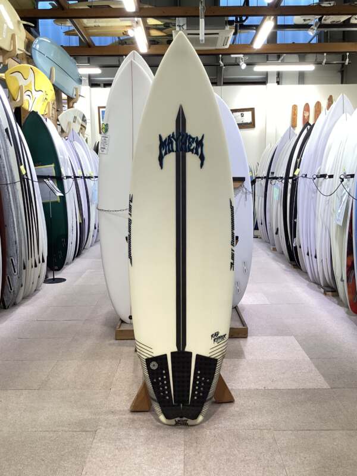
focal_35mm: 31
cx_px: 178
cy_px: 238
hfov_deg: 45.4
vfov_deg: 58.4
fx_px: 426
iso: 125
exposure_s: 1/50
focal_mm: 3.3
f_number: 2.4
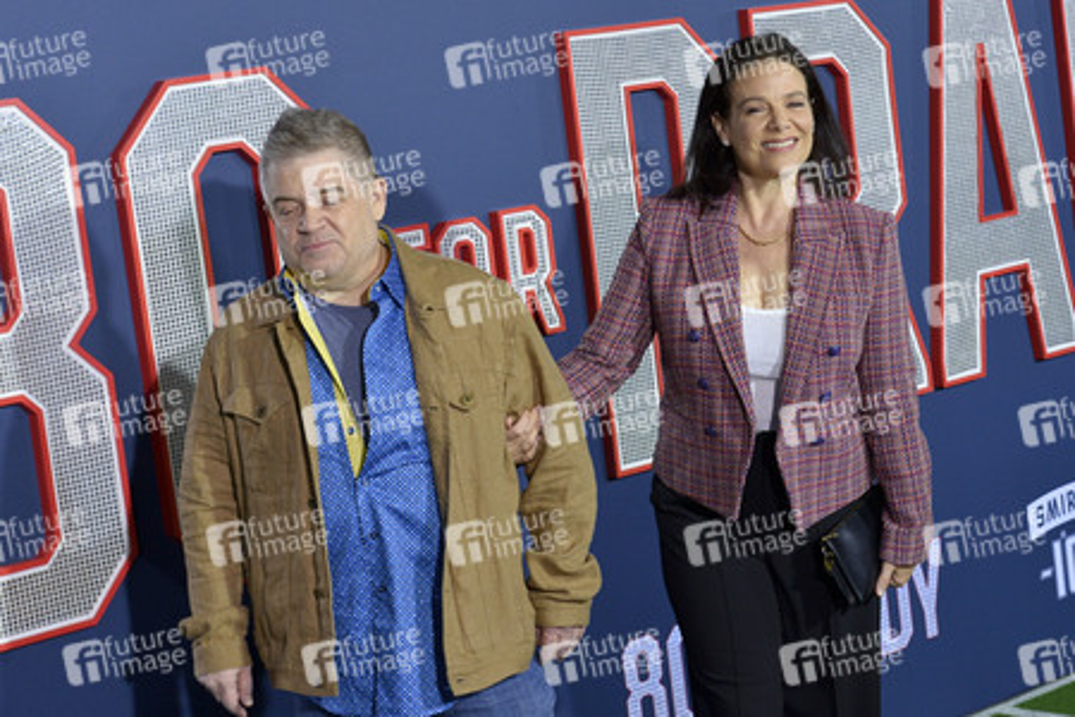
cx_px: 538
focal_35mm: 78
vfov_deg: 17.5
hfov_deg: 26.0
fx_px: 2329
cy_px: 358
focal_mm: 78
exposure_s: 1/320
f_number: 6.3
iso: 2000
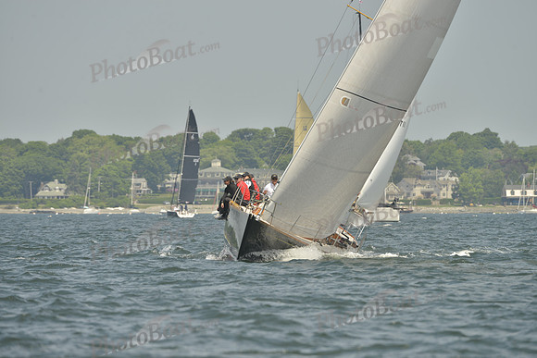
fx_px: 5968
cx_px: 268
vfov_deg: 3.4
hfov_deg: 5.2
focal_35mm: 400
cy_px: 179
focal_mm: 400
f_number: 8
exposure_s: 1/1000
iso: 280
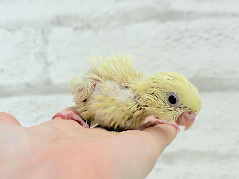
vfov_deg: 28.0
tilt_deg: +1.2
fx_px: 359
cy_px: 90
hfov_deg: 36.8
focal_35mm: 52
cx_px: 120
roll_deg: +2.3
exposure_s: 1/50
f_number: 1.6
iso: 32
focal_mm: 5.96
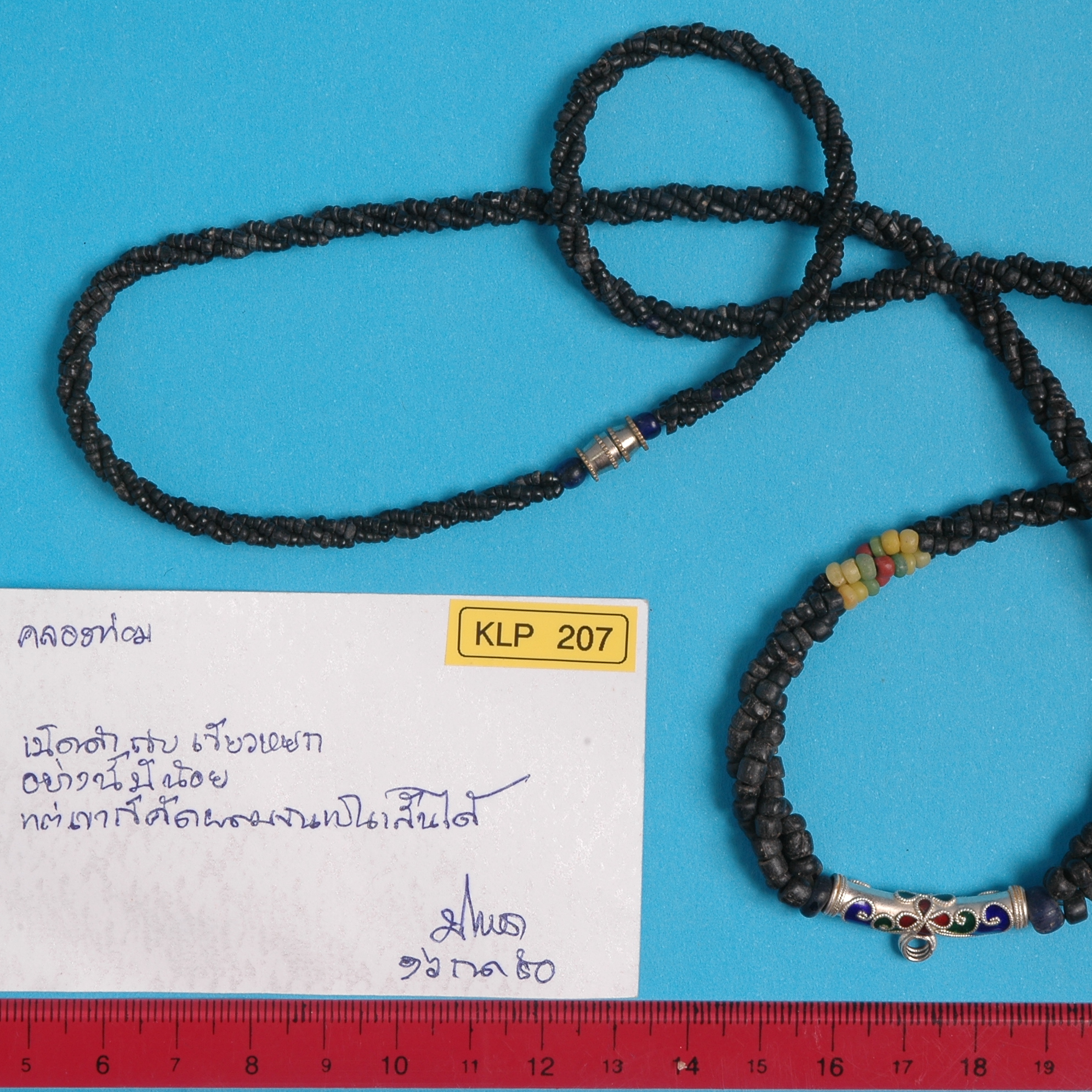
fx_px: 3569
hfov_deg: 17.4
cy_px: 545
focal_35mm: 100
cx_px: 667
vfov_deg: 17.4
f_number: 22
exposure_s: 1/6
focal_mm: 52
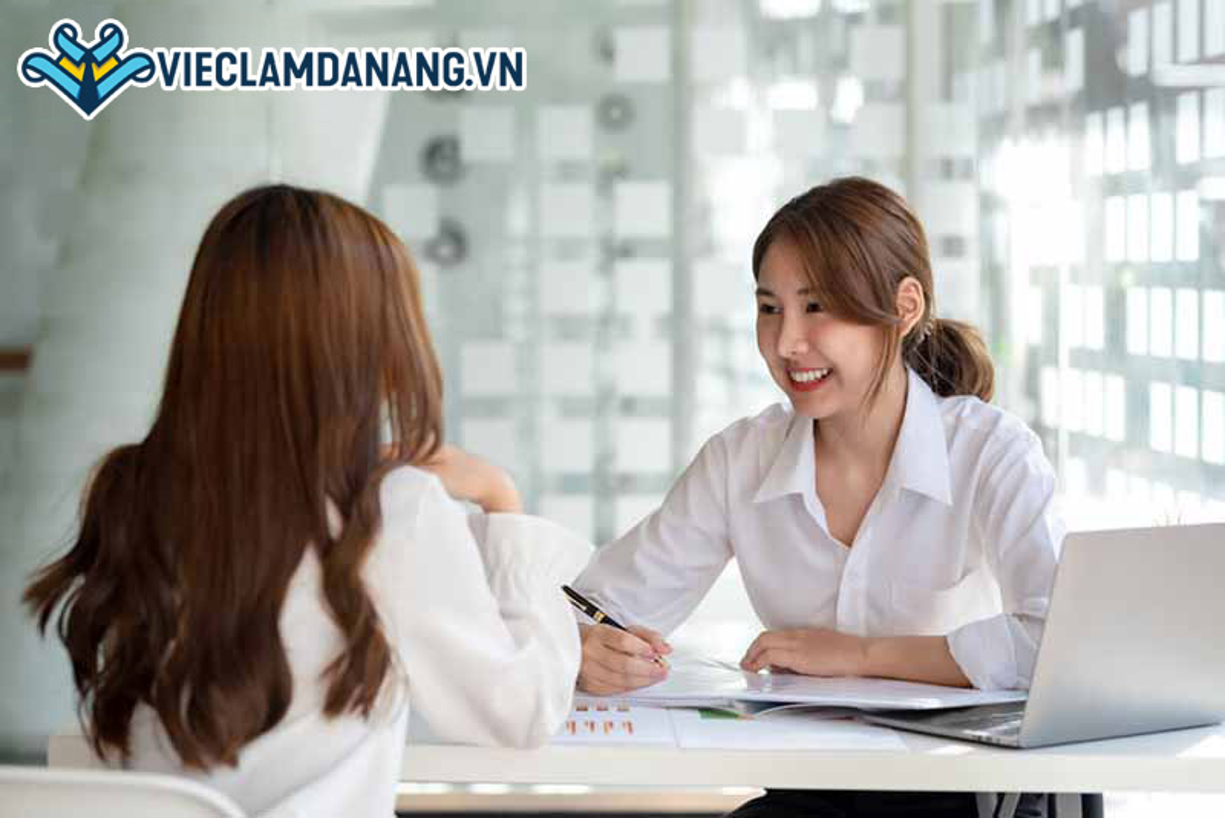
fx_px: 2893
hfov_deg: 23.9
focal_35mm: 85
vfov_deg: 16.1
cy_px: 409
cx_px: 612
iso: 200
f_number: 2.8
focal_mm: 85
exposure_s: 1/200
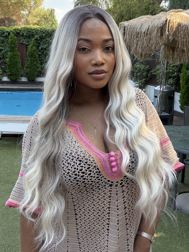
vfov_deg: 58.3
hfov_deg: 45.4
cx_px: 95
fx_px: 226
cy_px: 128
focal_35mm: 31
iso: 80
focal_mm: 2.71
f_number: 1.9
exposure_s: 1/221
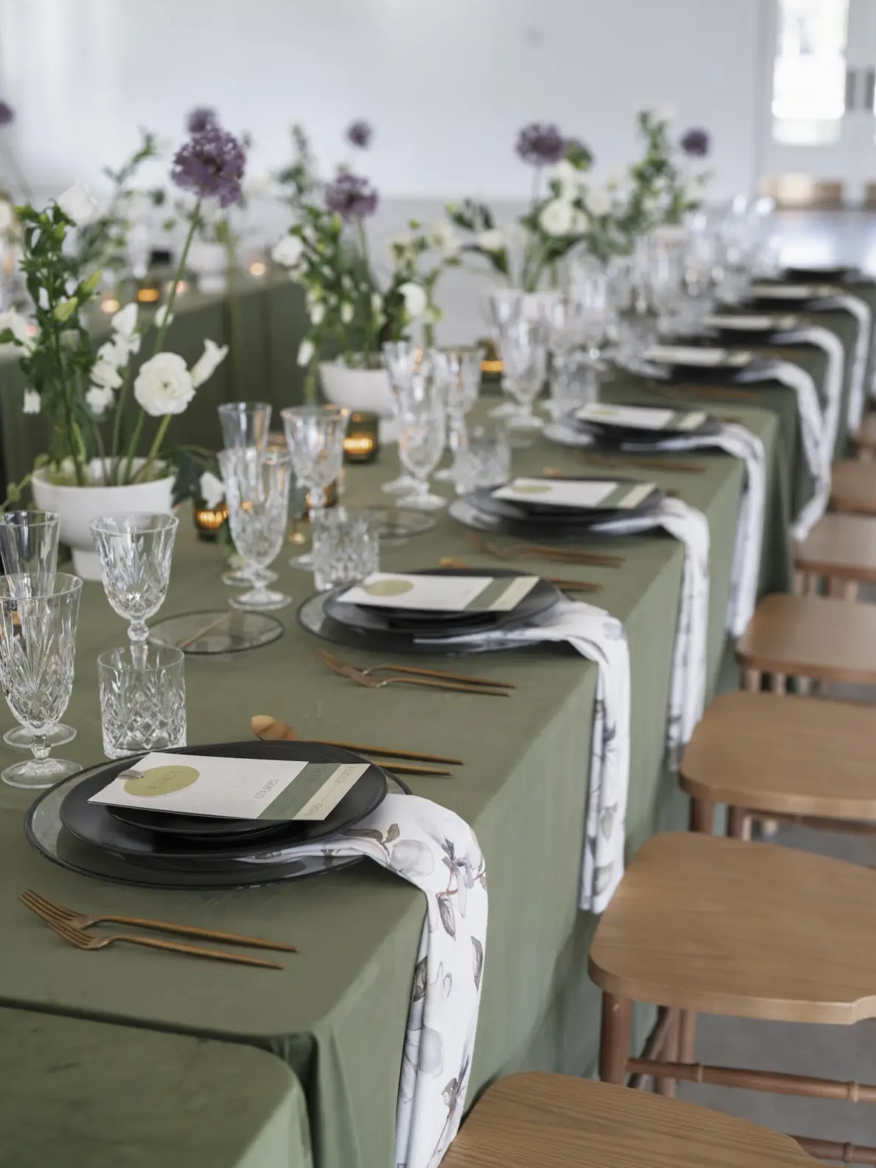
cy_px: 588
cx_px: 444
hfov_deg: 26.6
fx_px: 1856
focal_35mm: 55
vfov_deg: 34.9
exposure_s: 1/320
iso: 800
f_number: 3.2
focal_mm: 50
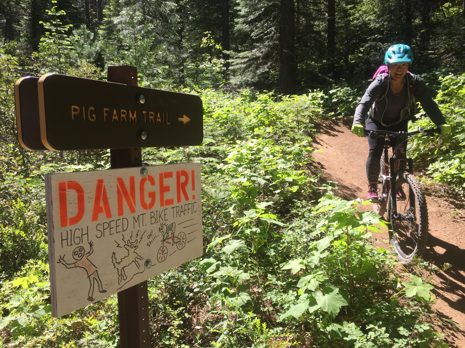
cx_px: 232
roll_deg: +1.8
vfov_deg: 48.2
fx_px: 390
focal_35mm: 29
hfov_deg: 61.7
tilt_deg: -5.5
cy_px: 174
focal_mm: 4.15
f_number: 2.2
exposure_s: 1/942
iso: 32
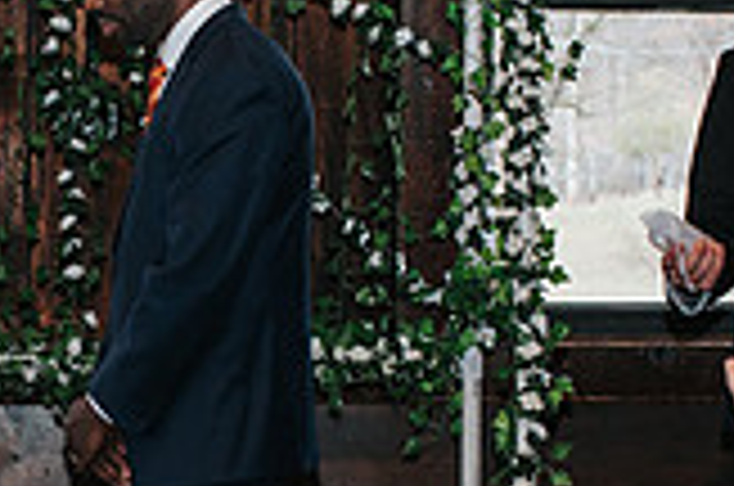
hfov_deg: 12.0
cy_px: 447
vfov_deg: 8.0
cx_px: -30
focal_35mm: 170
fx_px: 3459
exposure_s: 1/200
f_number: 3.2
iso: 1000
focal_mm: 35
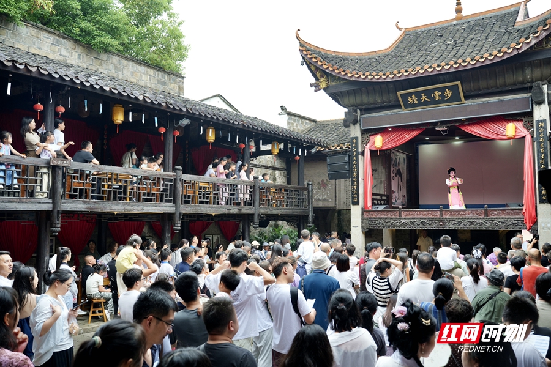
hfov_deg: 57.2
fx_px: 505
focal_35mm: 33
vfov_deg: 40.0
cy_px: 184
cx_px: 276
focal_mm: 33
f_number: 5
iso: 400
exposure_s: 1/200
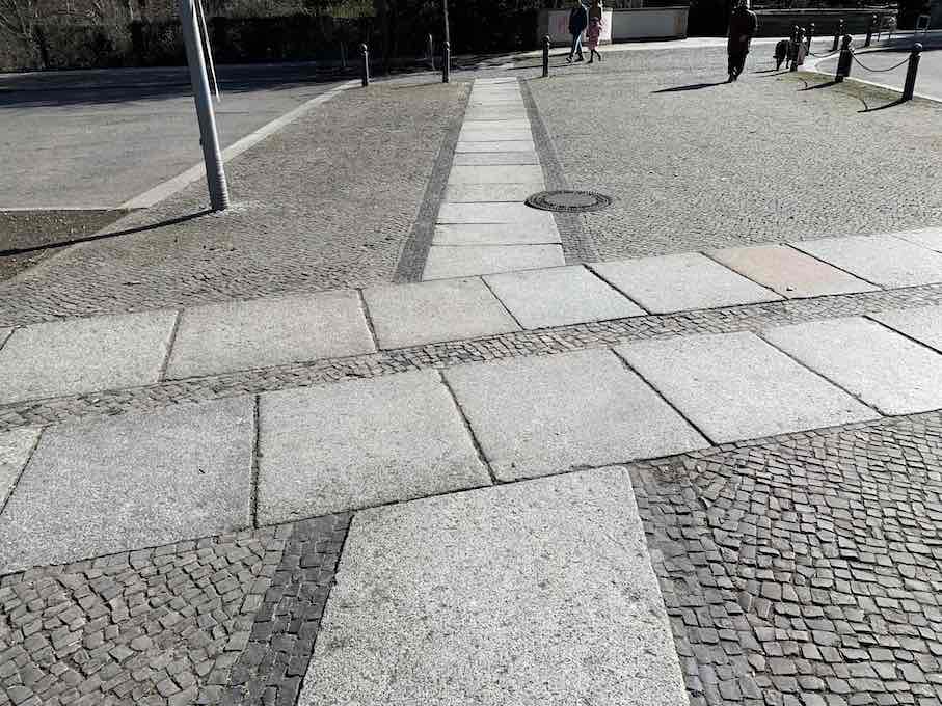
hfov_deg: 67.3
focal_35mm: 26
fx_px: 707
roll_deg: +1.7
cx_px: 471
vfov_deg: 53.1
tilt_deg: -26.2
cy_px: 353
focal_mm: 4.25
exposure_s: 1/2545
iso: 25
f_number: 1.8
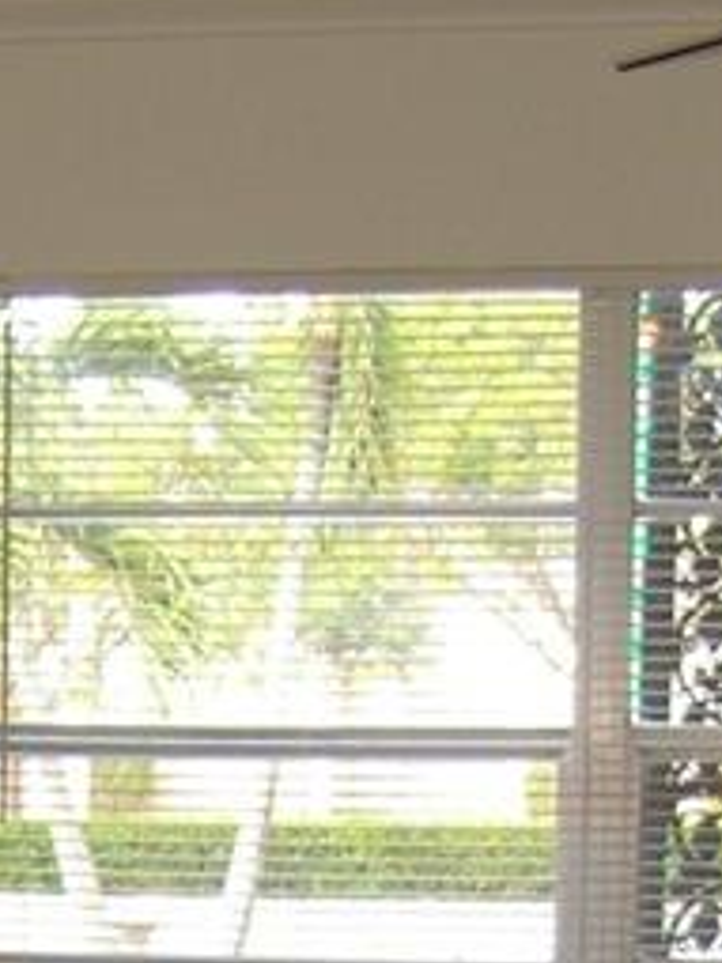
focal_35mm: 179
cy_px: 1613
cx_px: -302
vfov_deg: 10.5
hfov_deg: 8.1
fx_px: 4982
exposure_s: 1/60
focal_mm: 7.9
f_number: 2.8
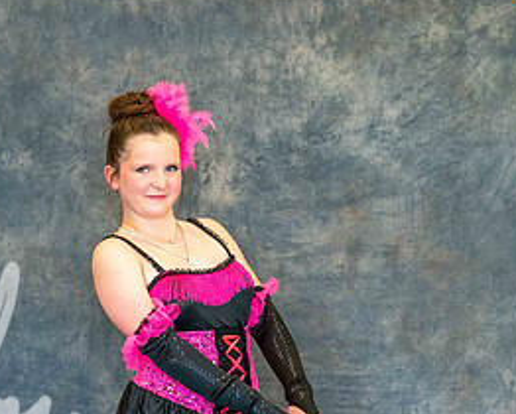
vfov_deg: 7.2
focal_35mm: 213
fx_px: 3255
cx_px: 85
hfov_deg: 9.0
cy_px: 417
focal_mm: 85
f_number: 2.8
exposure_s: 1/250
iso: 3200
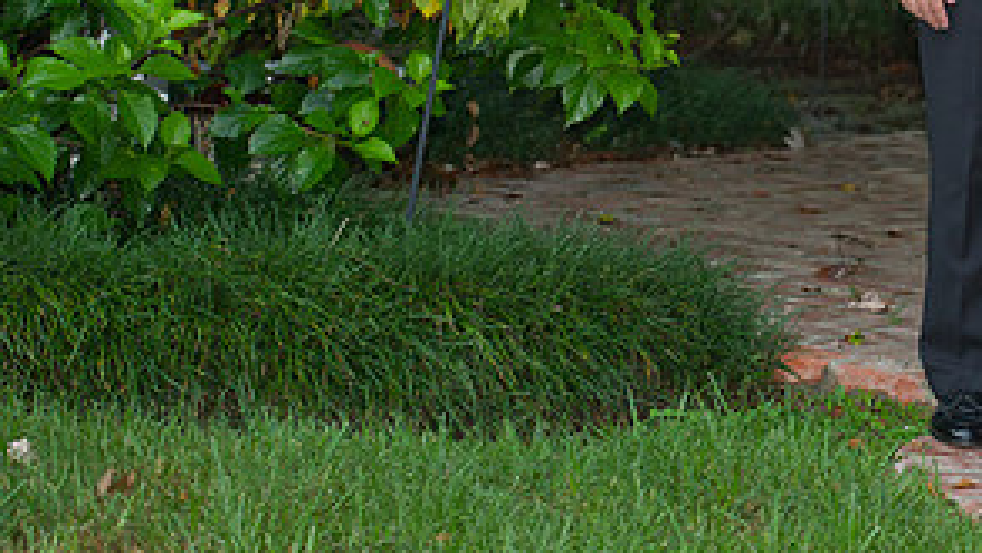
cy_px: -90
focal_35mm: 170
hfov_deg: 12.5
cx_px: 915
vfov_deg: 7.1
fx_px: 4428
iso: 640
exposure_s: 1/320
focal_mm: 82
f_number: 3.5
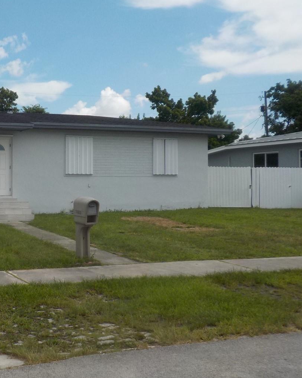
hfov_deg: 31.2
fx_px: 514
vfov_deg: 40.3
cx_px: 30
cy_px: 172
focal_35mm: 46
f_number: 3.3
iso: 125
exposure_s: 1/1600
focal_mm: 4.1
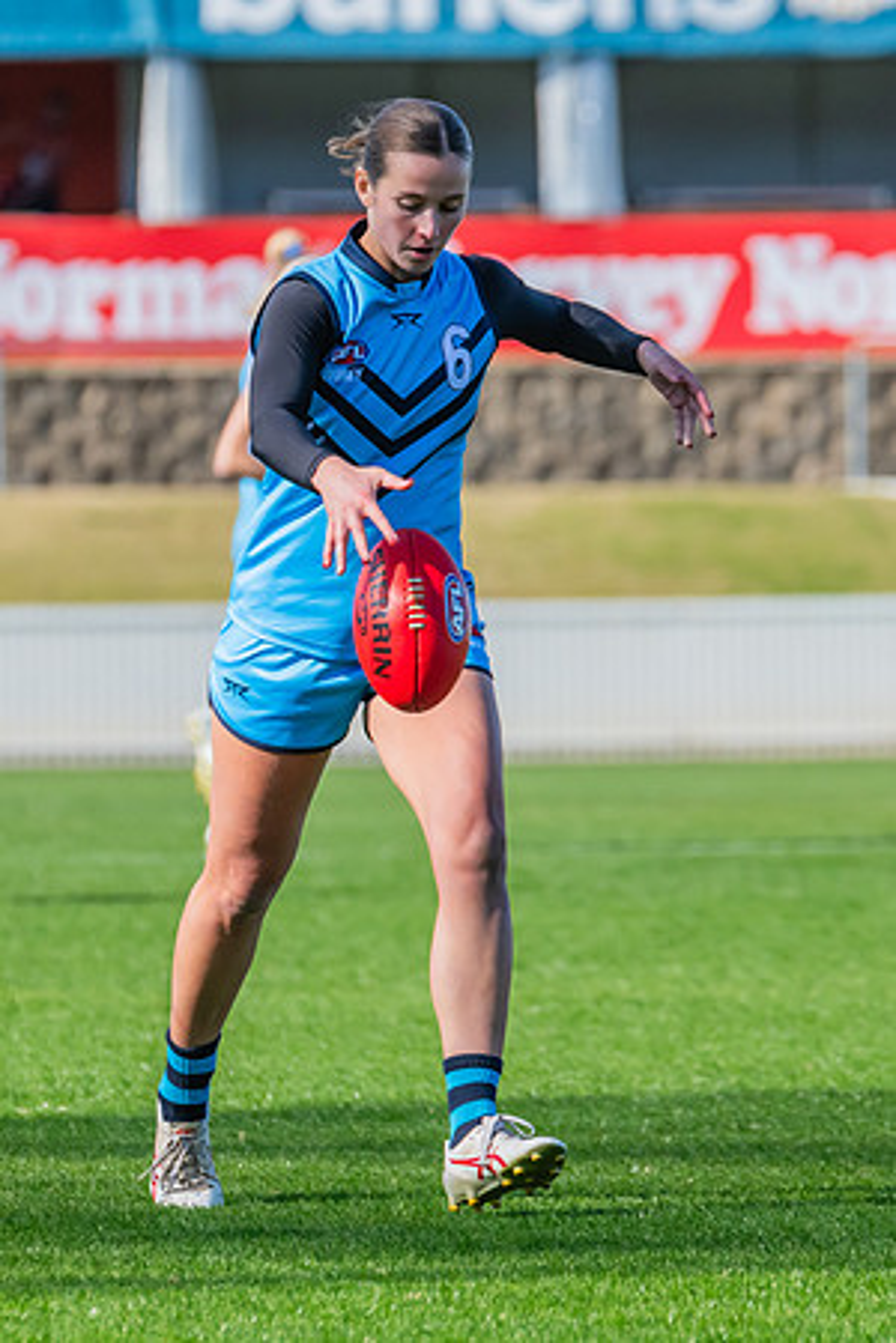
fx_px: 21628
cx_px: 378
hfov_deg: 2.4
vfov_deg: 3.6
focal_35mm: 579
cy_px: 569
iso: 800
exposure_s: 1/1250
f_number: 9
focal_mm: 330
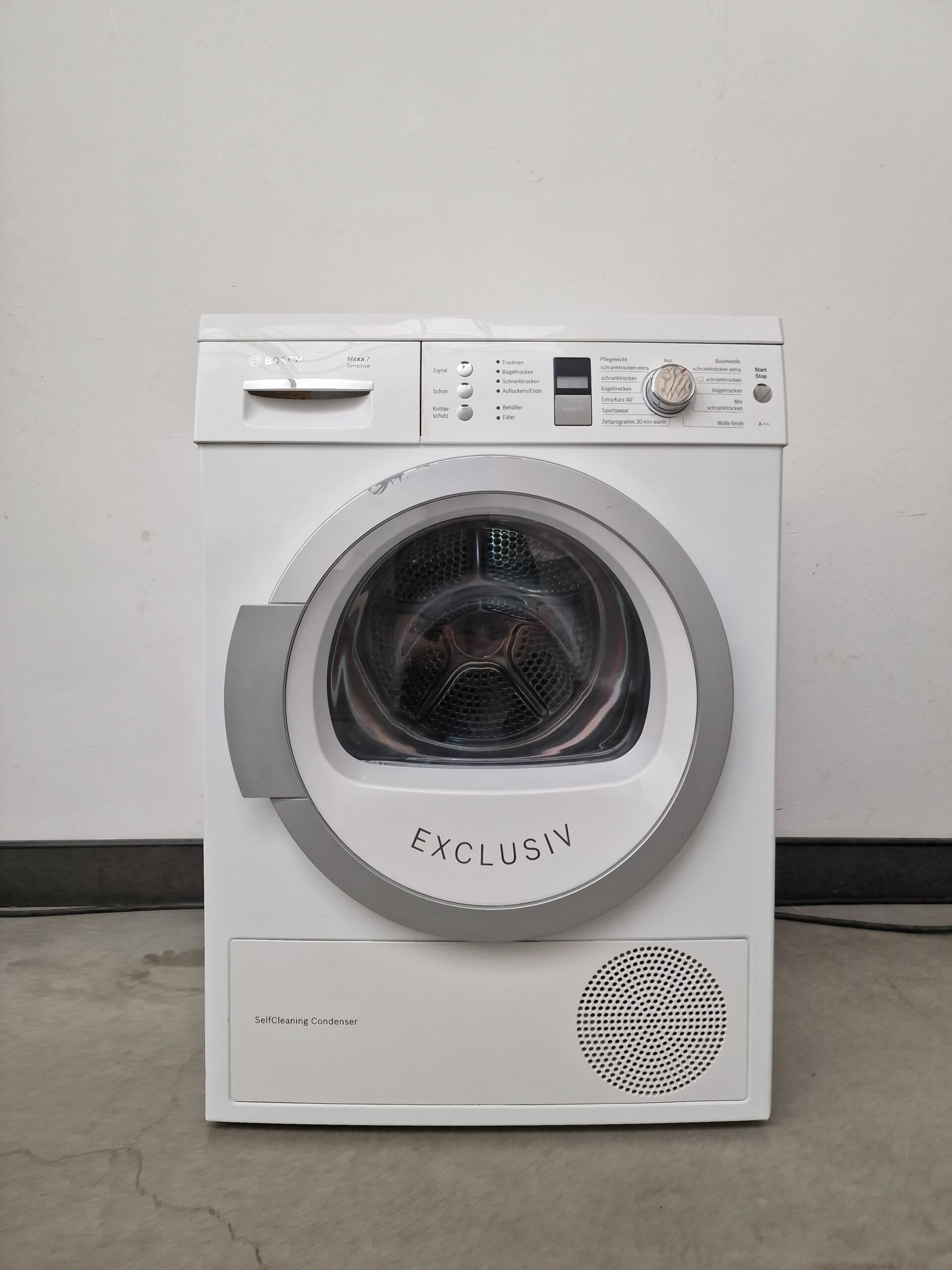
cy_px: 635
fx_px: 843
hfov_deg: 58.9
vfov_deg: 73.9
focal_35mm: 23
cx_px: 476
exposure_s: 1/180
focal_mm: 6.4
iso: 50
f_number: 1.8
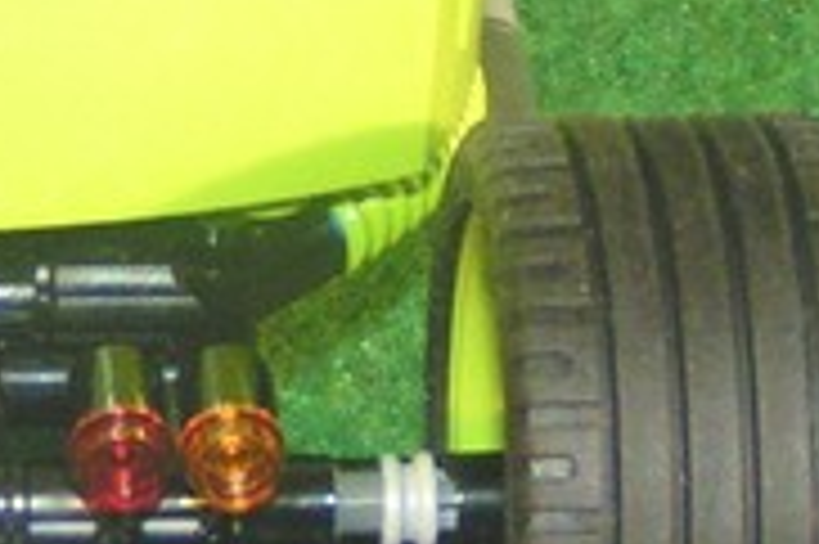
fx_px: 3159
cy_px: -22
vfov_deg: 9.8
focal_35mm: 139
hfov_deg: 14.3
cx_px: -176
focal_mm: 5.8
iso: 200
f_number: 2.8
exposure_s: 1/40
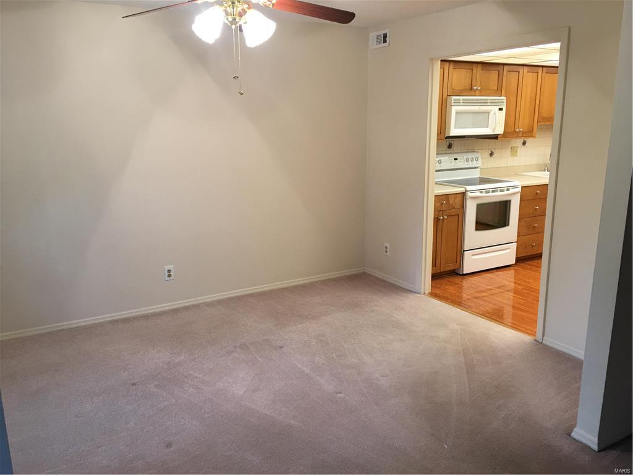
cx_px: 316
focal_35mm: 29
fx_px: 530
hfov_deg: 61.7
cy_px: 238
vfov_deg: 48.2
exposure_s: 1/15
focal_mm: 4.15
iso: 32
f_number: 2.2
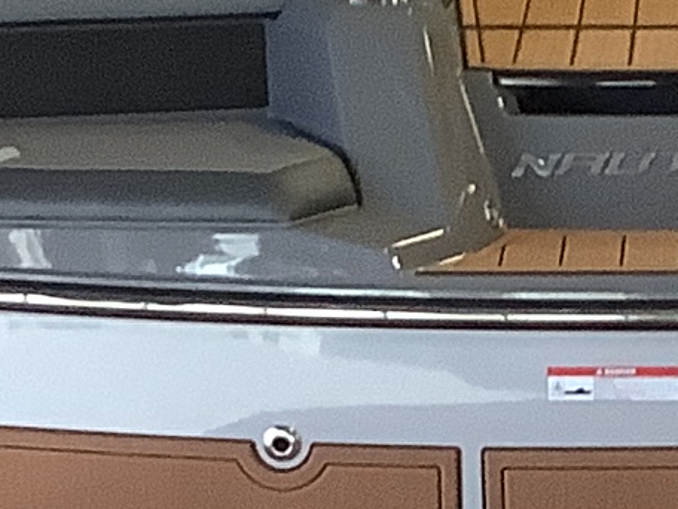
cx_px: 760
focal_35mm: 222
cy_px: 542
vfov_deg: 6.7
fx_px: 4348
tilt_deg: -19.1
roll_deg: +0.8
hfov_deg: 8.8
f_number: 2.4
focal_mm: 3.3
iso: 200
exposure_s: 1/60
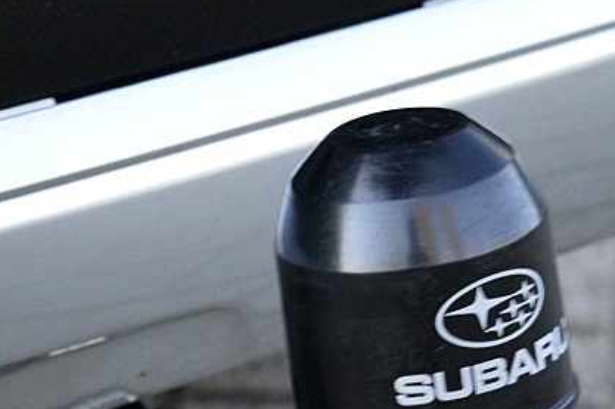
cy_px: 436
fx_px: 4590
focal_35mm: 269
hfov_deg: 7.6
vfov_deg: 5.1
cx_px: -43
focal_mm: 46
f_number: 8
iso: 500
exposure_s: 1/60
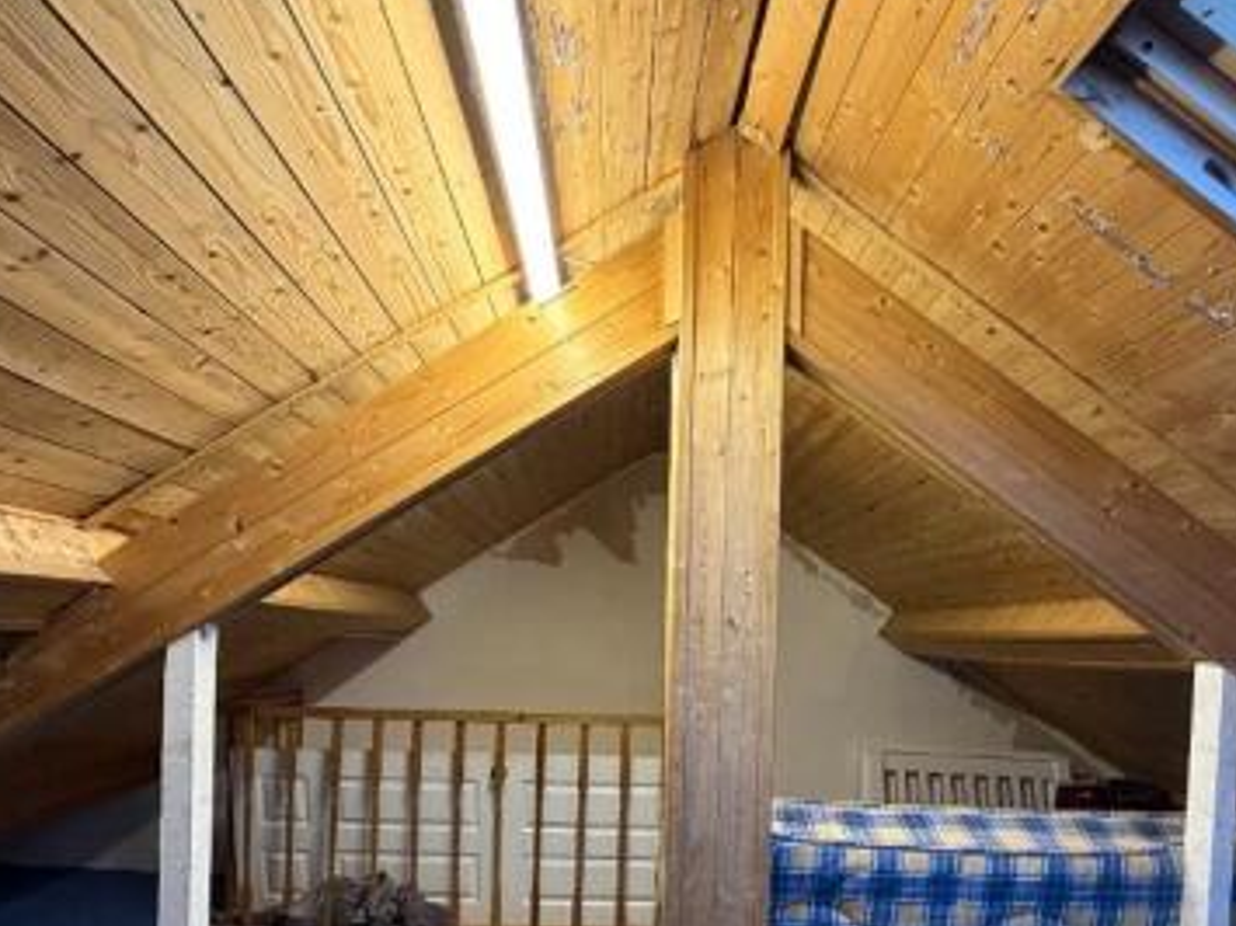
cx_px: 663
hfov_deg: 73.8
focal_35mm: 23
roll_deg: -1.6
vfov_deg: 56.8
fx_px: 821
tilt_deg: -1.1
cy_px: 660
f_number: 2.2
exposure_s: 1/50
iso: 500
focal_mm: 2.22
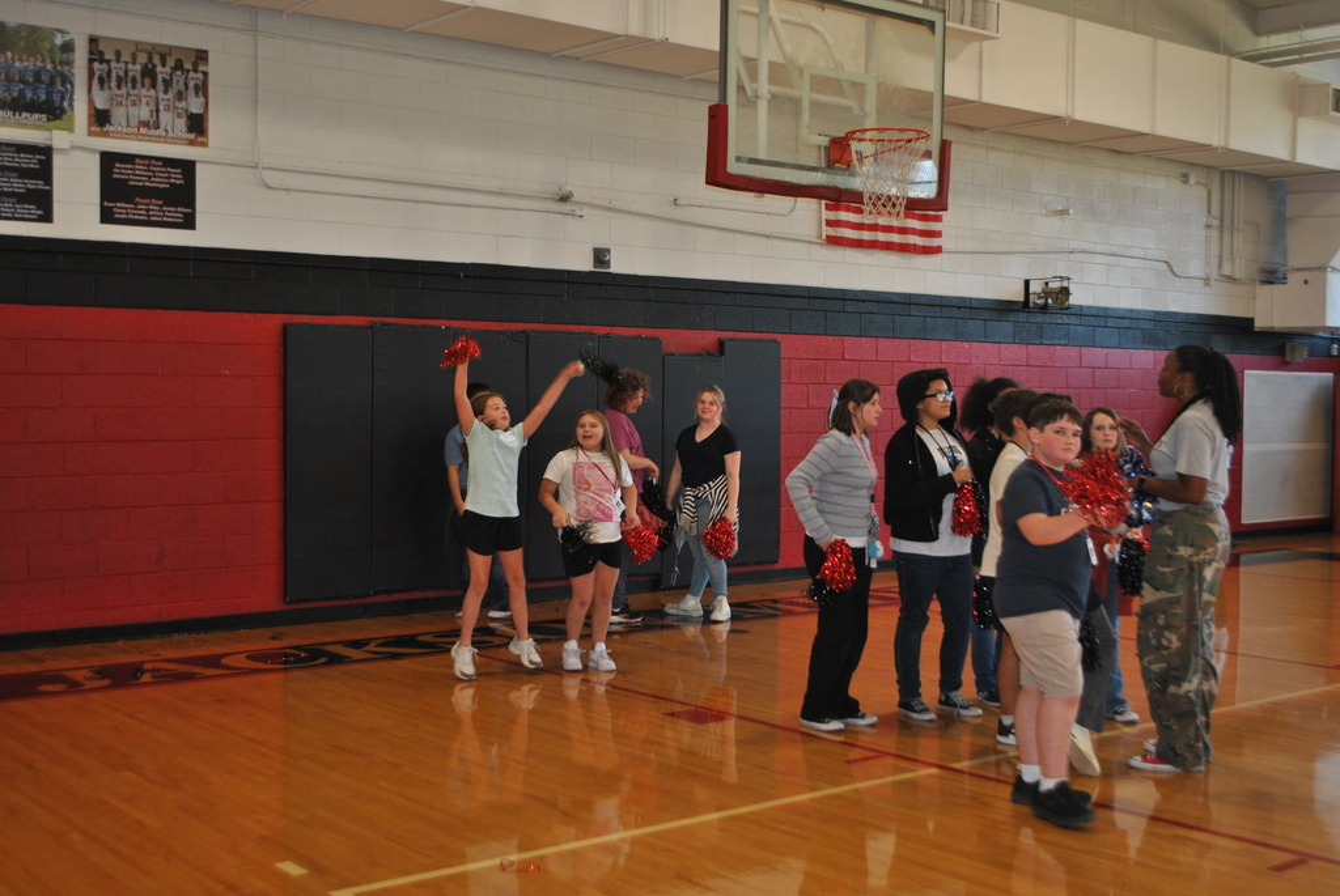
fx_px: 1565
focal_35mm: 42
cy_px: 448
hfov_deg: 46.4
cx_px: 670
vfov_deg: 32.0
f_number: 4.5
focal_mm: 28
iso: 200
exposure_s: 1/60
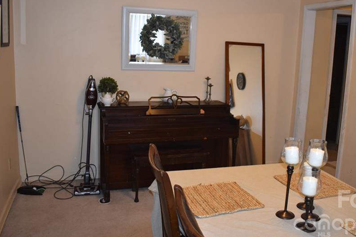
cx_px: 198
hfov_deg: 54.3
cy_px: 101
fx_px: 346
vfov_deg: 37.7
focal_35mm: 35
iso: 800
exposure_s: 1/80
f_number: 4.5
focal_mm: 18
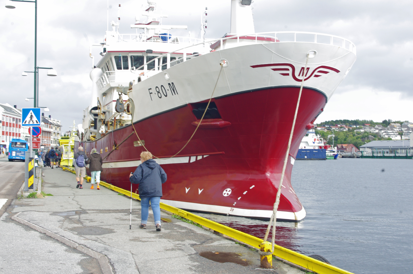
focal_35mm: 46
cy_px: 137
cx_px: 206
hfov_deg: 42.8
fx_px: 527
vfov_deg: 29.2
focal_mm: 30.63
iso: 400
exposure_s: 1/60
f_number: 11
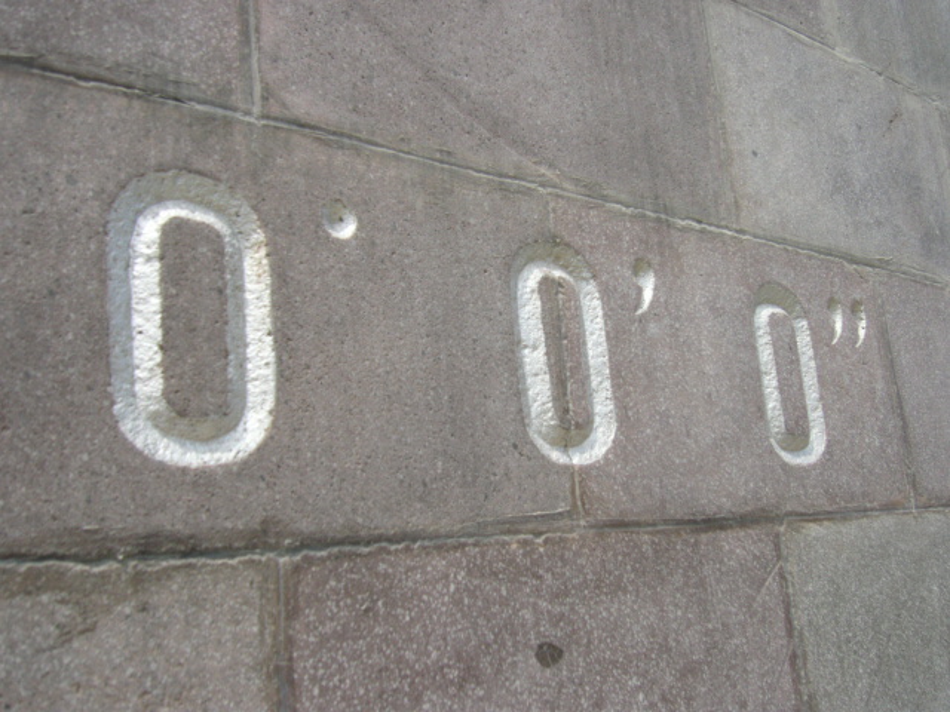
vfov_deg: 40.7
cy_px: 356
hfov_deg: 52.6
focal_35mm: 35
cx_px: 475
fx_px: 961
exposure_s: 1/100
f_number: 8
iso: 50
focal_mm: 5.8
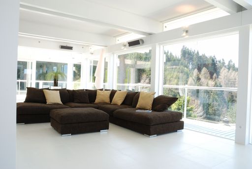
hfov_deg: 67.3
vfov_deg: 48.1
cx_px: 126
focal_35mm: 27
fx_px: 189
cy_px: 84
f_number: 13
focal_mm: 18
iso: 400
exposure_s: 1/25
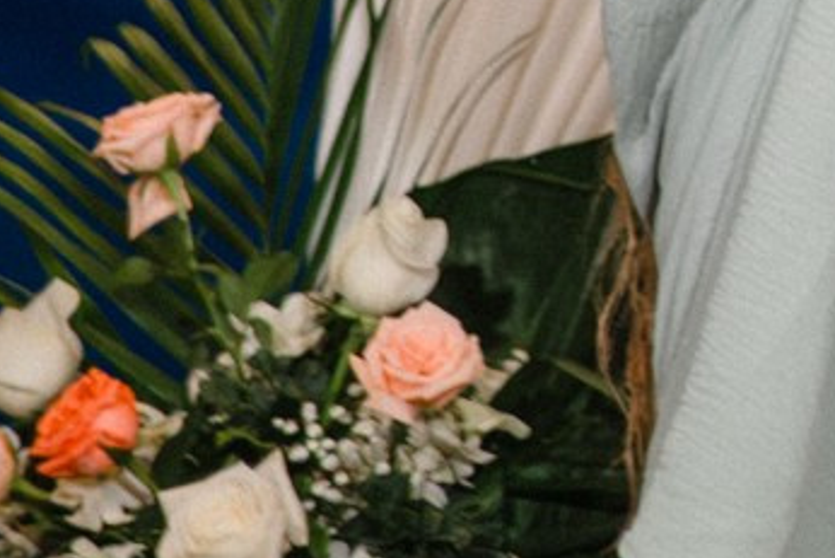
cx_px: 2408
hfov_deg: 5.8
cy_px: -368
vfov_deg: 4.1
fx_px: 7703
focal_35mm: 332
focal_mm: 50
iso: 4000
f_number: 2
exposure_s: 1/400
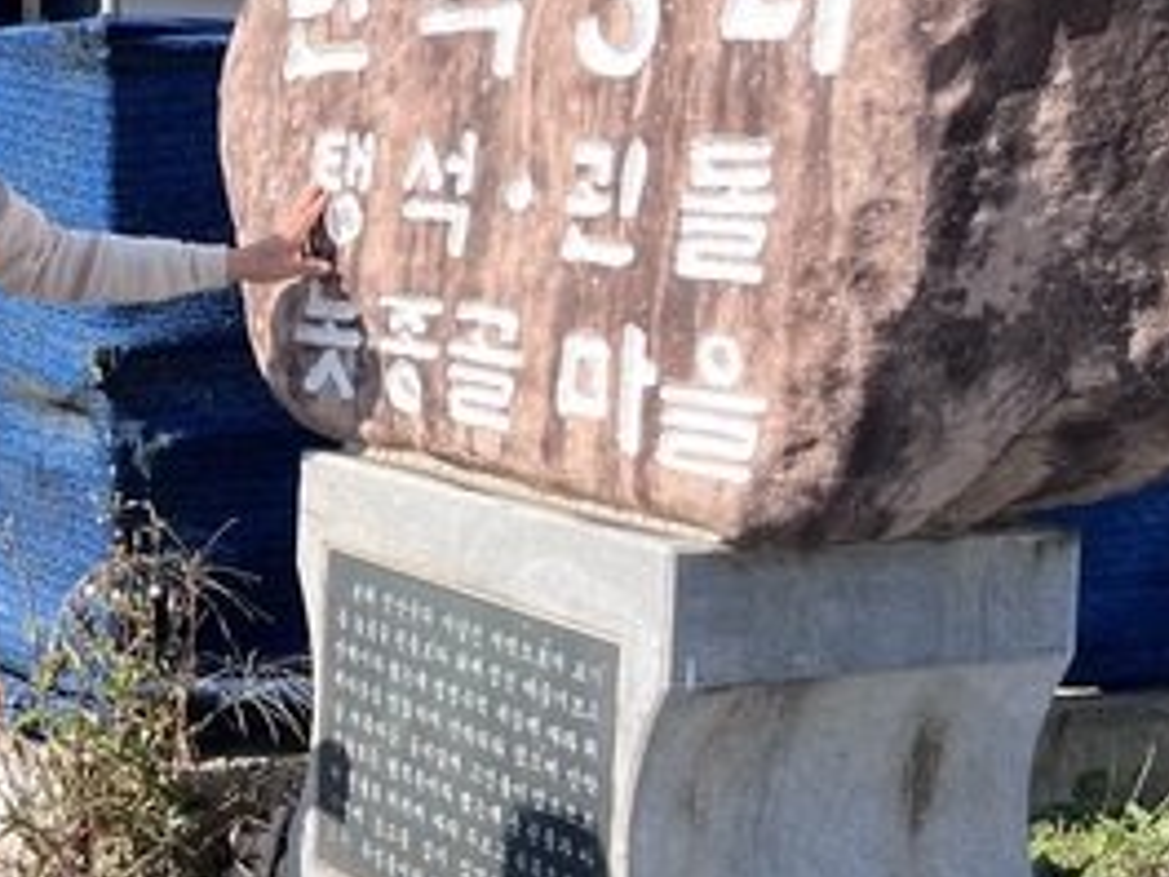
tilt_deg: -3.4
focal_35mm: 69
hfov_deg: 26.3
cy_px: 215
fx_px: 2330
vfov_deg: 21.1
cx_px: -75
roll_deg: -0.9
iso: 50
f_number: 1.6
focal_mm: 5.1
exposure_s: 1/2268
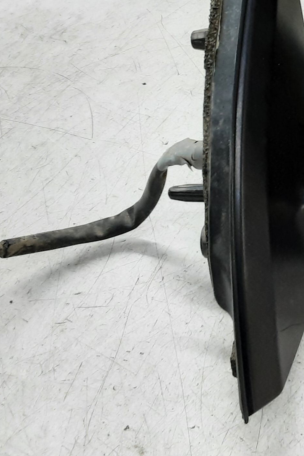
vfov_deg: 30.3
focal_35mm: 65
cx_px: 338
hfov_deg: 20.0
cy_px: 103
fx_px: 823
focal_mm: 2.91
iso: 80
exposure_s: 1/50
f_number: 1.9
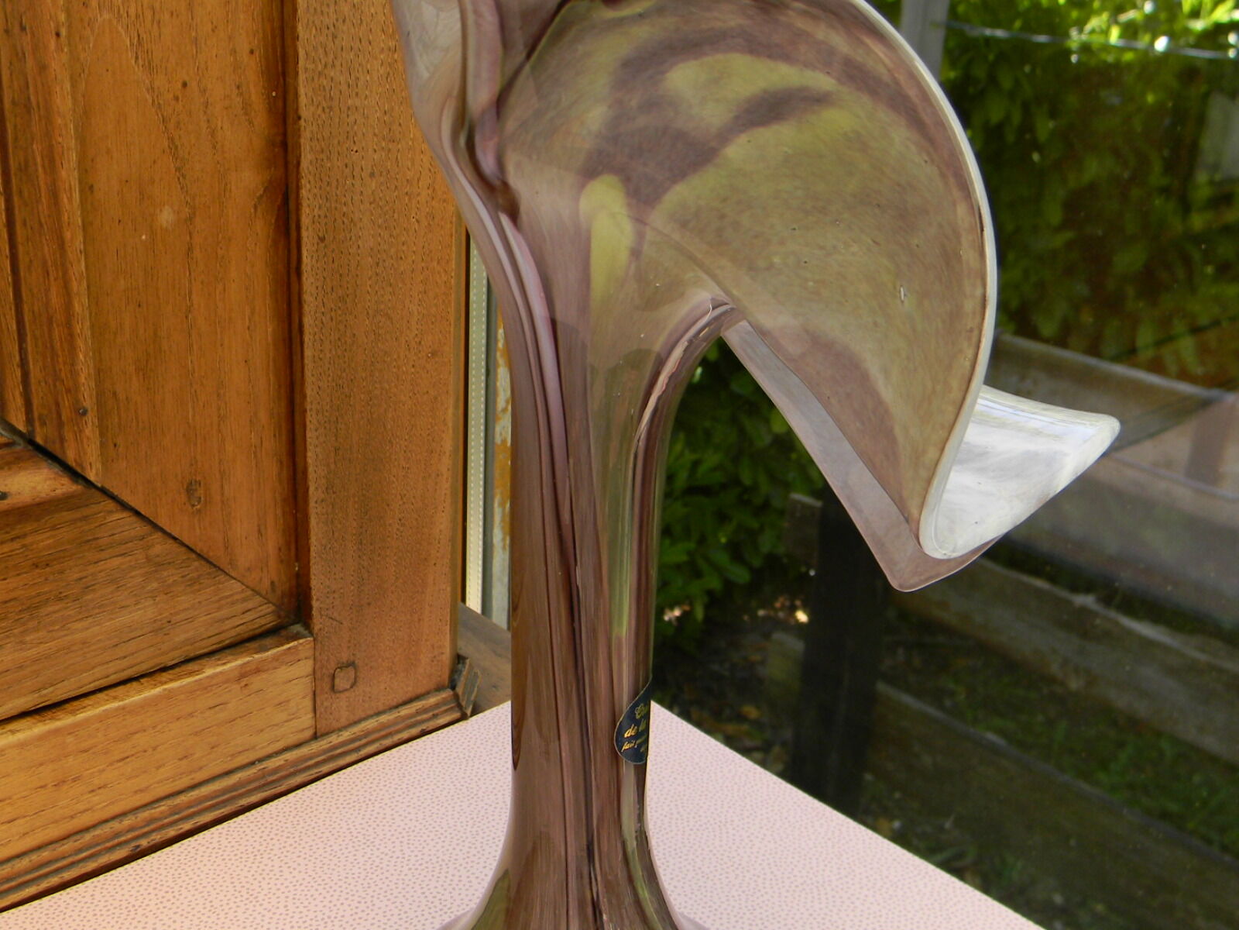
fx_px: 1002
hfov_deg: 63.4
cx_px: 620
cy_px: 465
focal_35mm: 28
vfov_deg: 49.7
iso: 80
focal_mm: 5
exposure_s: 1/147
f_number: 3.5
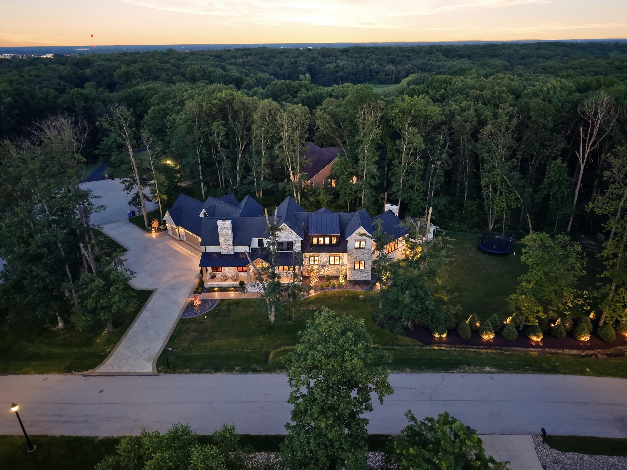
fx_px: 435
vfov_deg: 56.8
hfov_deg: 71.6
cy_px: 235
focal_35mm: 24
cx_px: 314
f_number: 1.8
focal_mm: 8.7
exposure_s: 1/8
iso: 1400
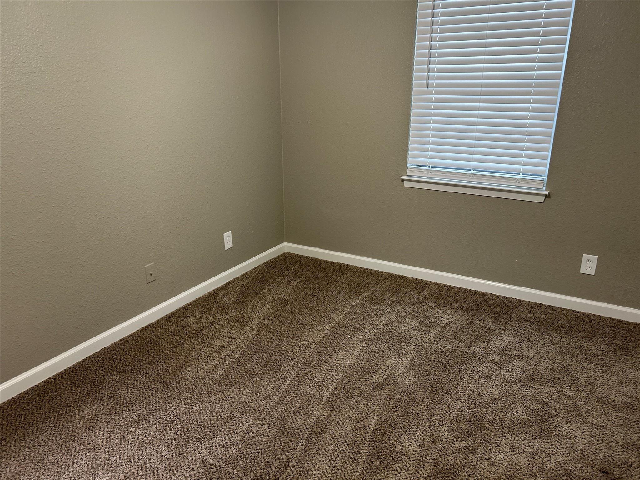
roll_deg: -0.3
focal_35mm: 26
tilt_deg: -19.1
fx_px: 481
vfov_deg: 53.1
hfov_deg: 67.3
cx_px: 320
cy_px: 240
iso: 160
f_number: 1.5
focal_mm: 5.7
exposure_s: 1/60
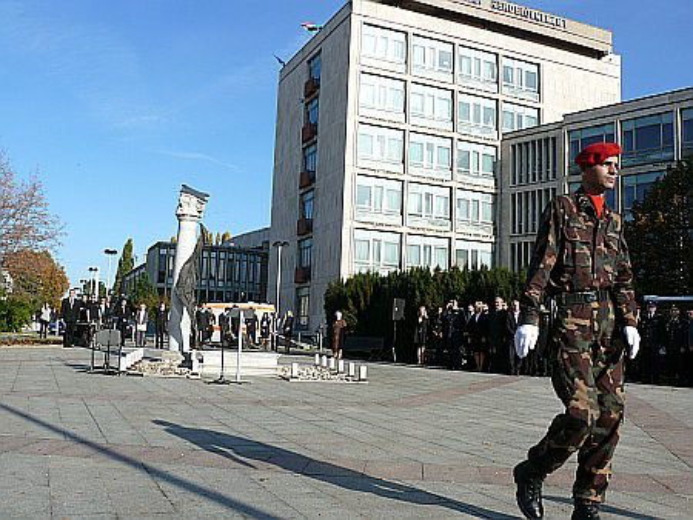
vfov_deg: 40.7
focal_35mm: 35
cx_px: 346
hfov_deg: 52.6
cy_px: 260
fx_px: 701
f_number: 6.3
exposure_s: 1/500
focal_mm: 7.4
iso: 100
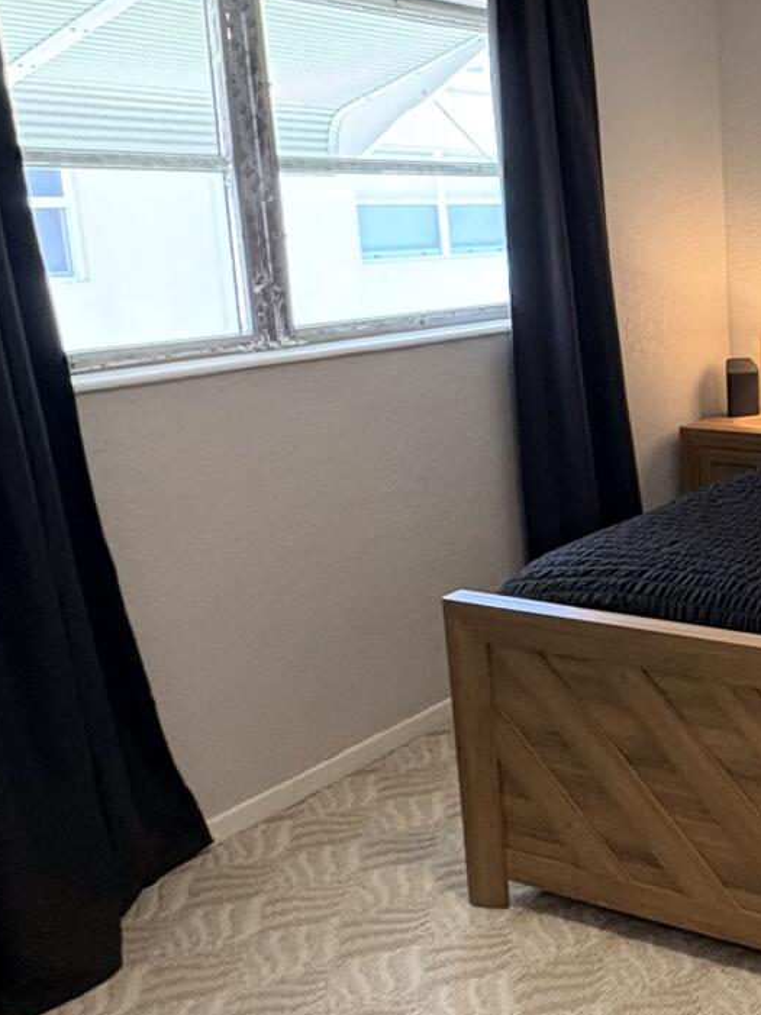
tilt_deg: -10.0
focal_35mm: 40
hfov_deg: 29.4
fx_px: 1172
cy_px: 387
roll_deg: +0.5
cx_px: 974
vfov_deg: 46.4
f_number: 2.2
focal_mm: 2.22
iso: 320
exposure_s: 1/60
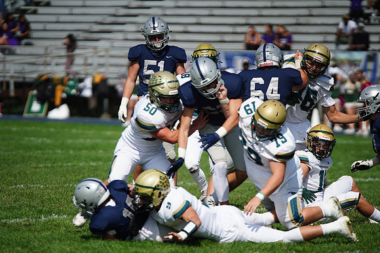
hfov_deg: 6.9
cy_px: 126
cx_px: 190
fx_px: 3167
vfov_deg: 4.6
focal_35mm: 300
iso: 400
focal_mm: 300
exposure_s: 1/8000
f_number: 2.8
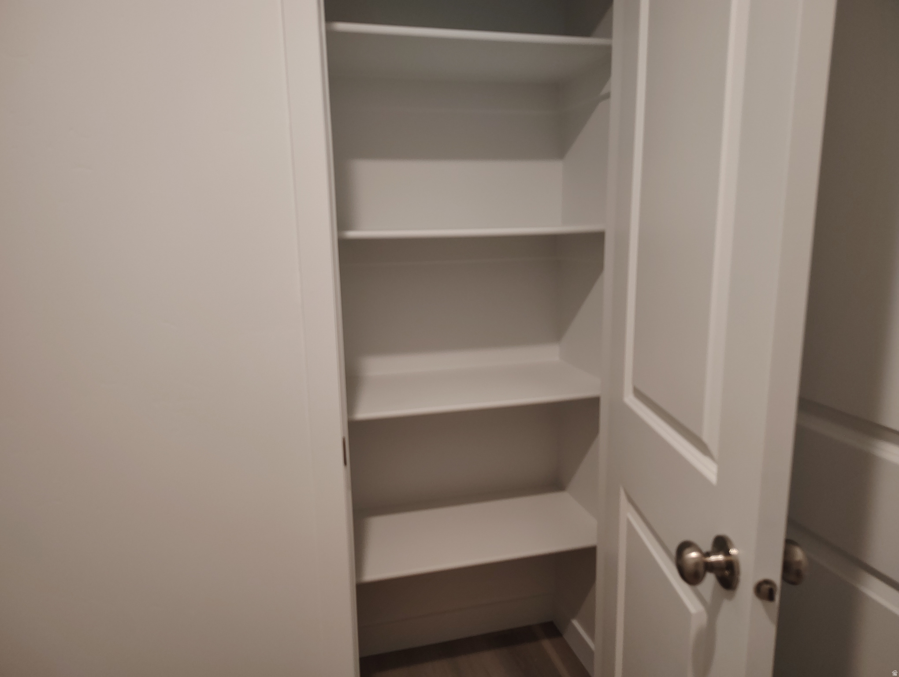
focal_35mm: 24
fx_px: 624
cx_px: 450
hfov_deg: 71.5
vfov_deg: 56.9
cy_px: 338
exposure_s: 1/60
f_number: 1.8
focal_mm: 5.56
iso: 813
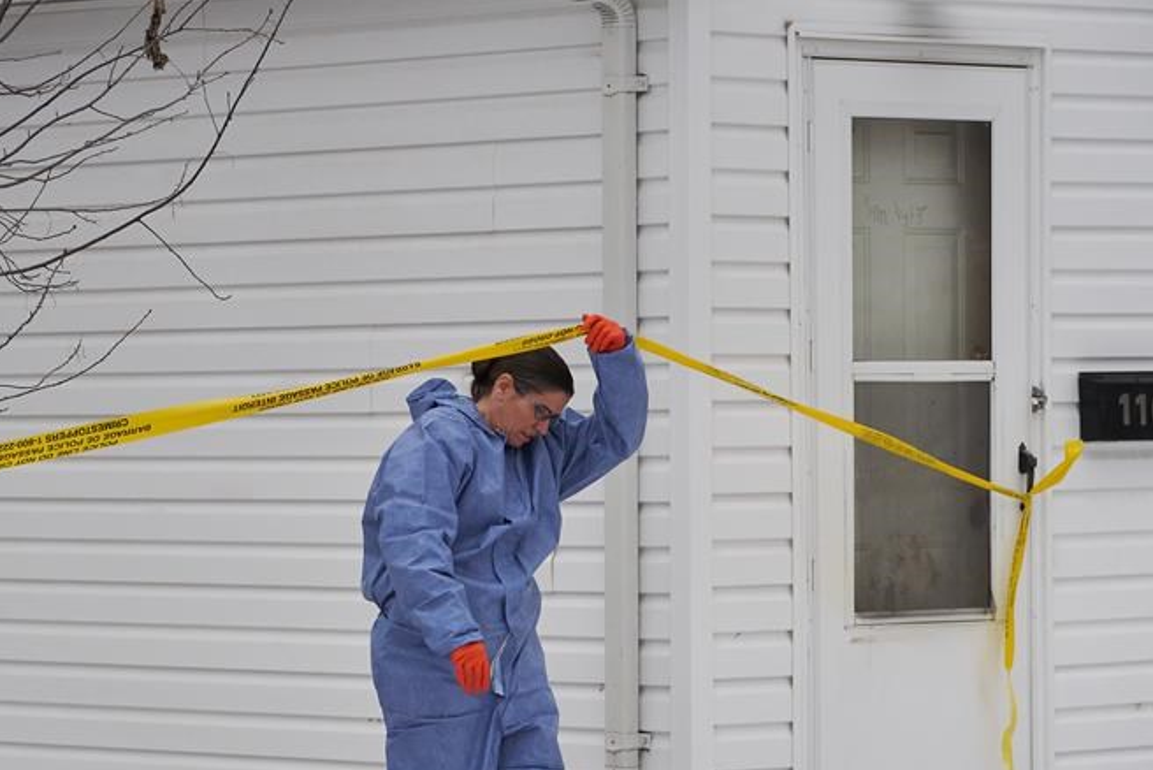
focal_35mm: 181
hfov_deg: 11.3
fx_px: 5799
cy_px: 572
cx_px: 450
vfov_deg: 7.6
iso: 1600
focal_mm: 116
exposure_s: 1/6400
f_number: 4.5
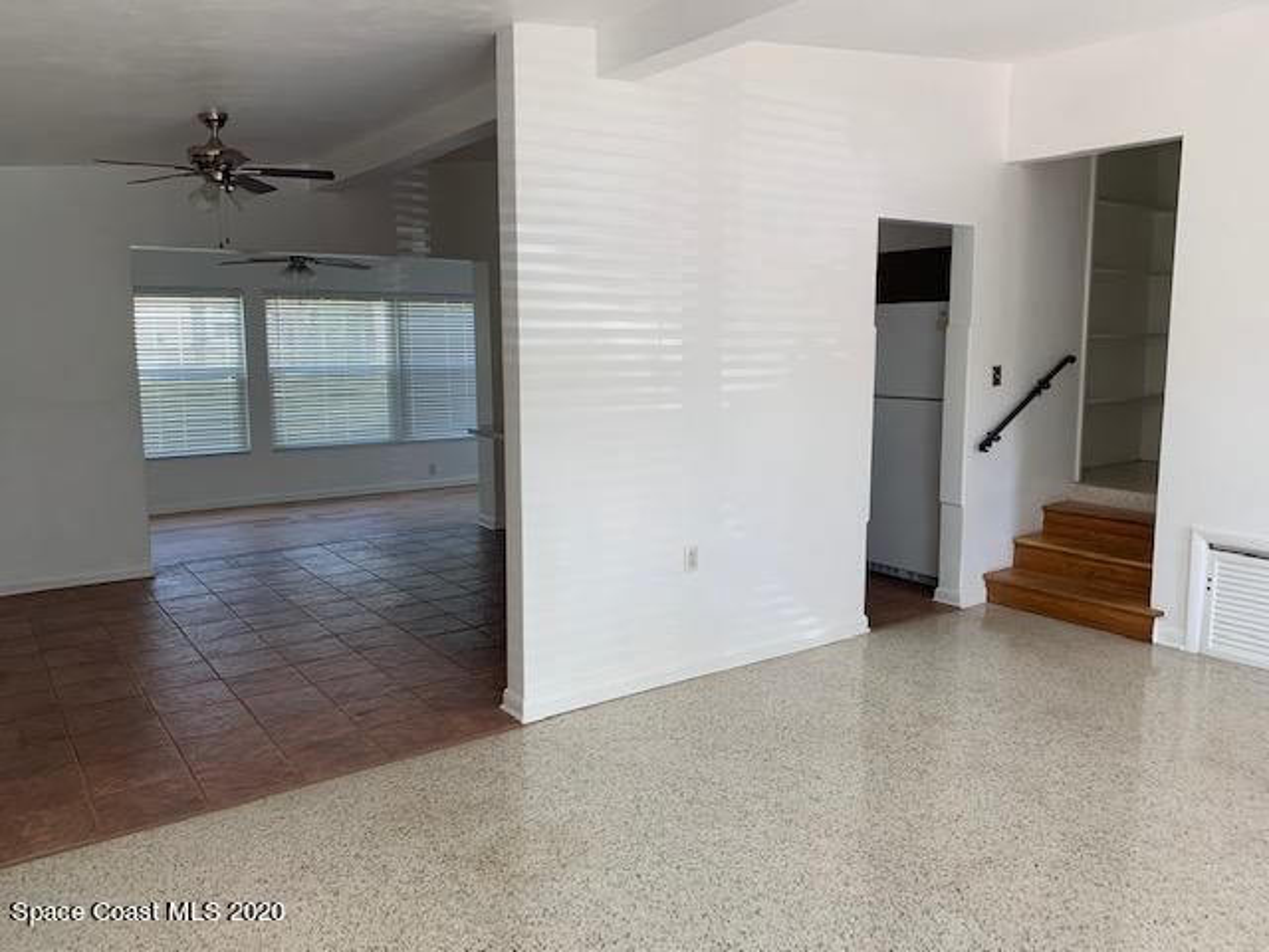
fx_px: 953
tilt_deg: -7.7
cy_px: 476
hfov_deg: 67.3
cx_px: 634
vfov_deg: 53.1
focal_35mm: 26
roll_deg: -0.2
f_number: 1.8
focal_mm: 4.25
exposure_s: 1/121
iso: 40
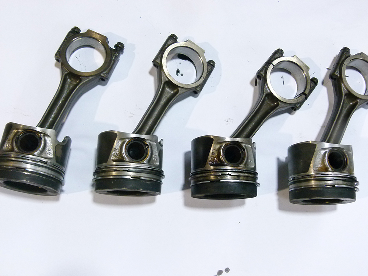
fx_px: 383
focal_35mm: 36
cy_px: 138
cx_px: 184
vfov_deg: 39.7
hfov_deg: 51.4
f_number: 3.1
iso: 320
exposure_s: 1/60
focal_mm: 6.5
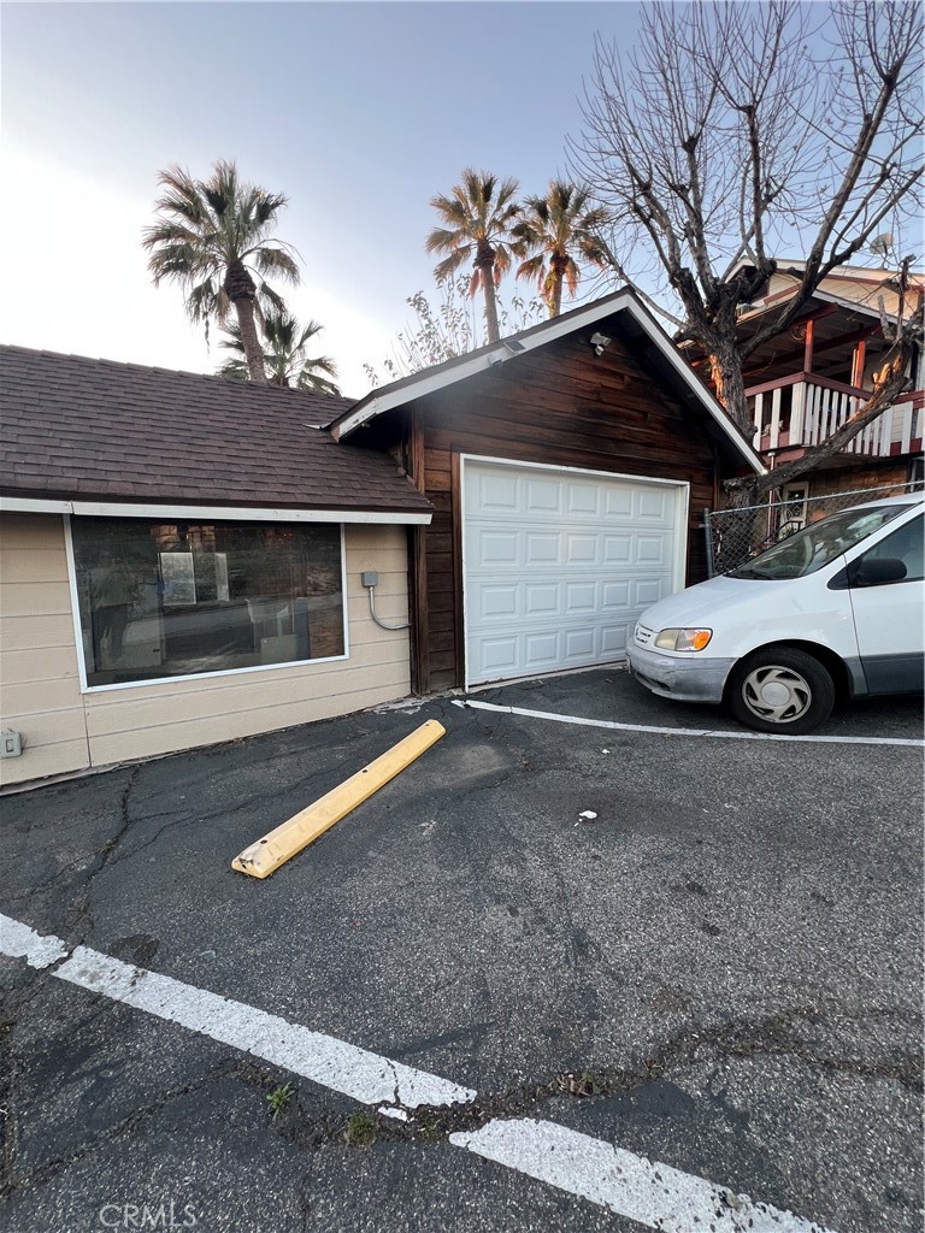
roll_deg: +0.2
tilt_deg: -7.2
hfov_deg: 89.9
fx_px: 463
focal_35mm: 13
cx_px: 462
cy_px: 616
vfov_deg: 106.2
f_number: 1.8
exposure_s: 1/99
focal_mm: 1.57
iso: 80
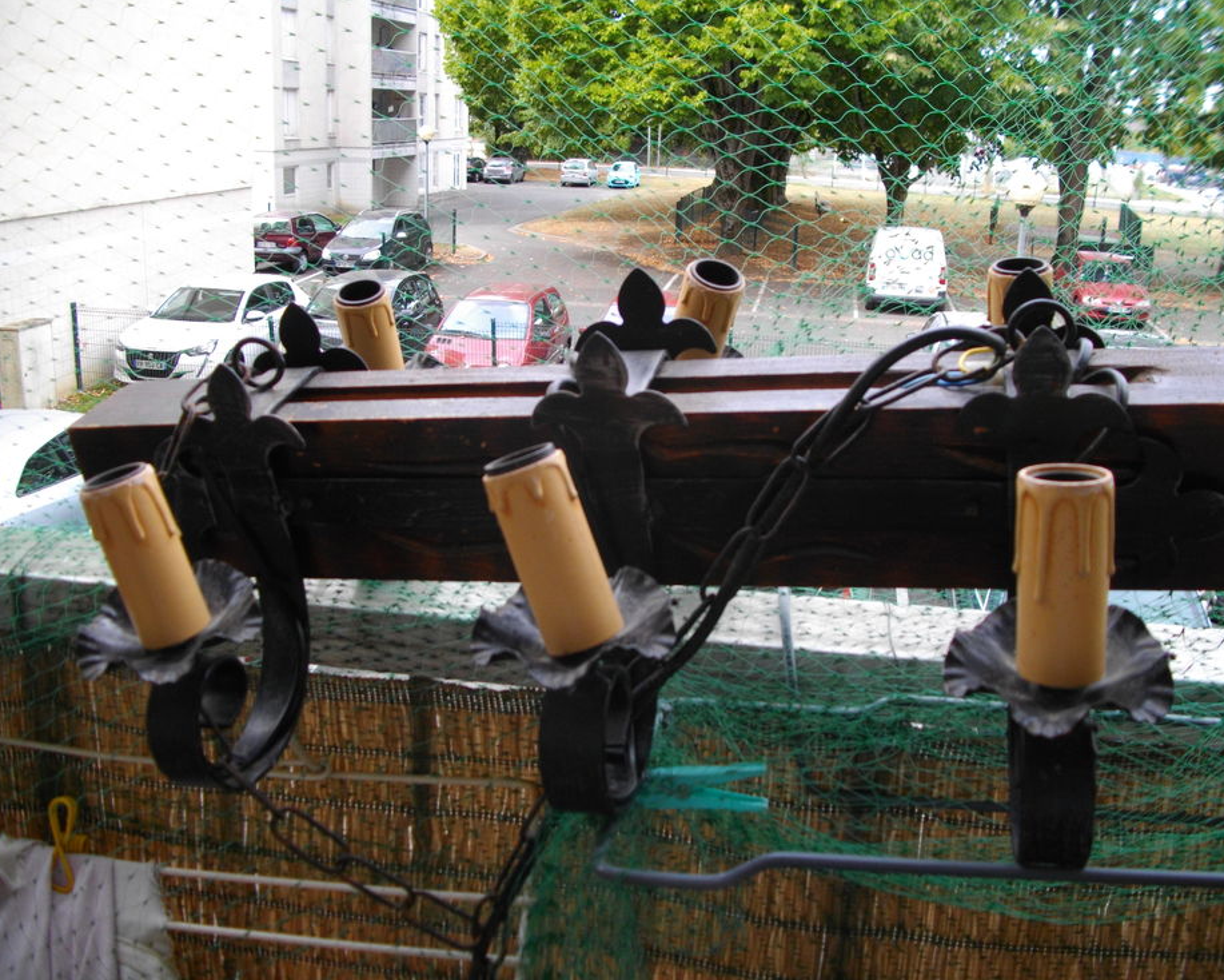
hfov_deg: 54.2
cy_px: 487
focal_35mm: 33
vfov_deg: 44.6
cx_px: 657
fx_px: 1196
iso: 100
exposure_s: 1/160
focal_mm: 5.7
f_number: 2.9
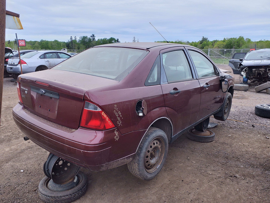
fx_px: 203
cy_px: 102
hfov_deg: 67.3
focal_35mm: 26
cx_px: 135
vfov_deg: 53.1
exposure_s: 1/131
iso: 40
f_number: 1.9
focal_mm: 3.58
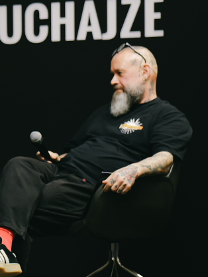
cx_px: -57
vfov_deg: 10.6
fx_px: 1491
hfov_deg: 7.9
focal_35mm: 186
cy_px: 138
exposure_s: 1/320
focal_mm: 50
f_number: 1.8
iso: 1600
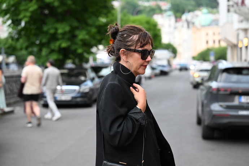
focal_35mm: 73
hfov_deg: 27.7
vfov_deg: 18.7
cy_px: 83
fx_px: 505
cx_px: 124
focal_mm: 73
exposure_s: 1/500
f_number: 3.5
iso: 6400
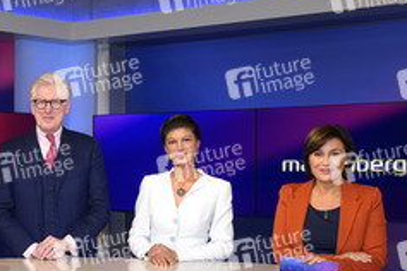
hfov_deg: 33.5
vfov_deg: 23.5
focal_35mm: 57
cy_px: 208
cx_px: 52
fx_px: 644
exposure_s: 1/160
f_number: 5.6
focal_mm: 30
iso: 2000
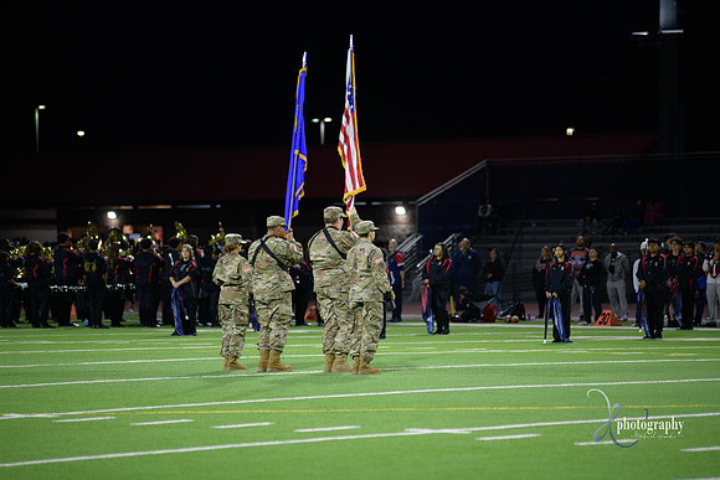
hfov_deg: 11.7
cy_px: 240
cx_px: 360
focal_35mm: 175
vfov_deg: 7.9
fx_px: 3501
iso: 1250
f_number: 2.8
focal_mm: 175
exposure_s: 1/250
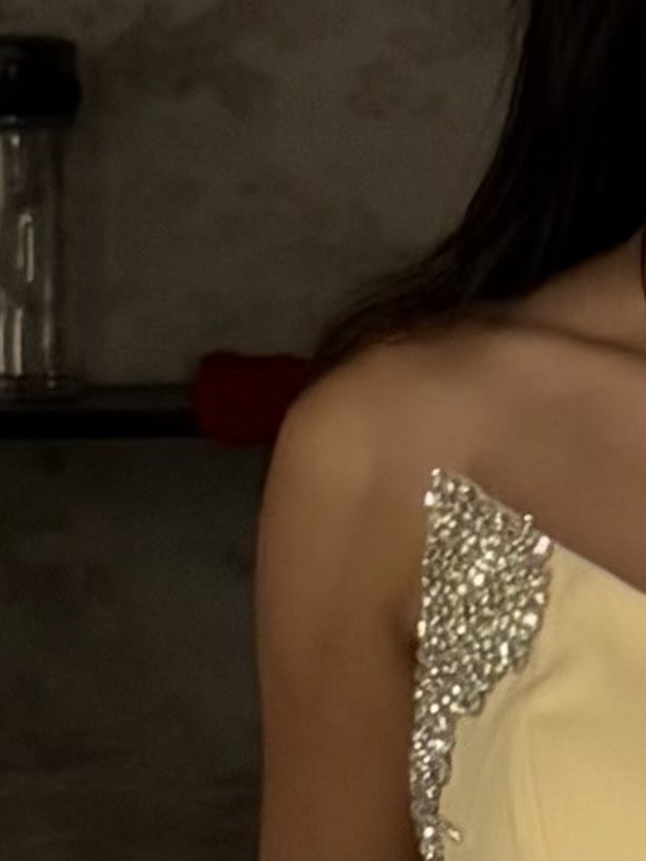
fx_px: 3507
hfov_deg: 10.4
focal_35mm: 141
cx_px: 730
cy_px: 1931
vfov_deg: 11.9
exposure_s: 1/35
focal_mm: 6.76
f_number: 1.78
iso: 1000
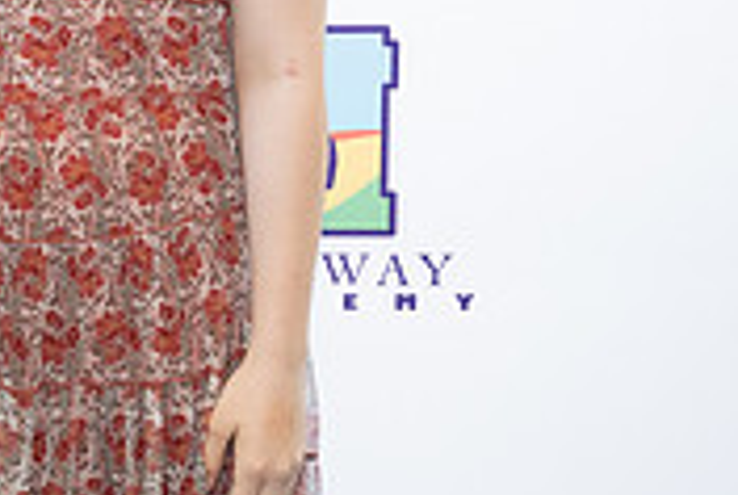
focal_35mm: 104
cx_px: -345
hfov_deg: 17.7
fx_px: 2136
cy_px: -174
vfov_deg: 12.7
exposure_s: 1/200
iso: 800
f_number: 5.6
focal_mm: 30.5
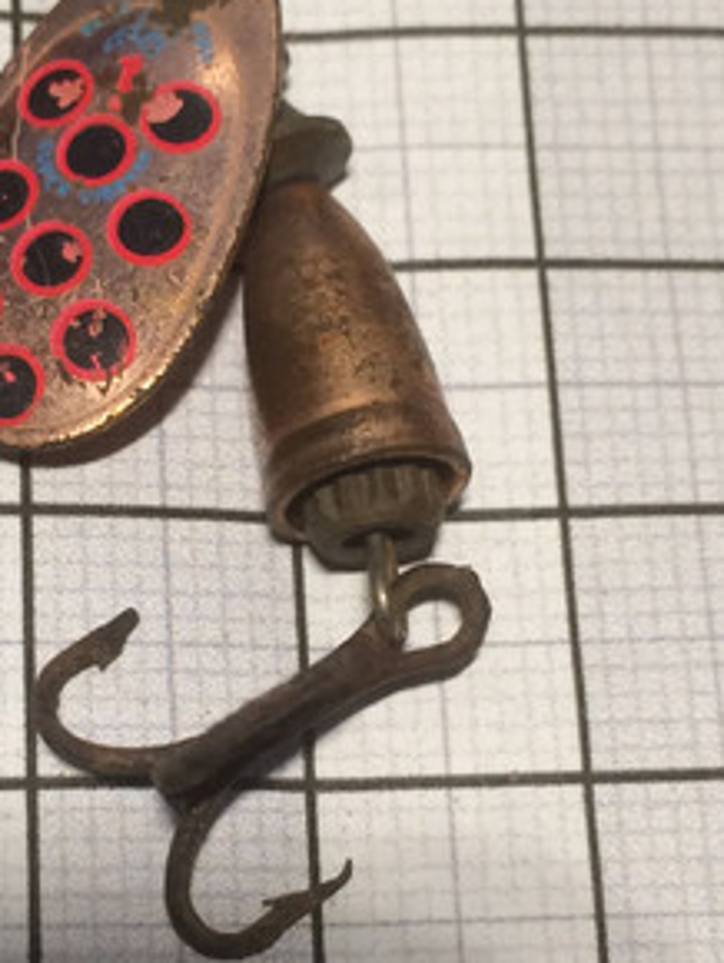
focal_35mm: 80
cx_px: 199
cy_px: 568
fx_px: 2228
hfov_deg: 18.4
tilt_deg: -71.8
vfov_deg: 24.4
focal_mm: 4.15
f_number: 2.2
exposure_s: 1/30
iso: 64
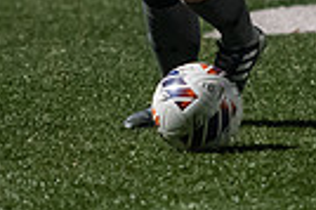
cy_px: -77
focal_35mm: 781
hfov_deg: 2.6
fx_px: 6847
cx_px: 210
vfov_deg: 1.8
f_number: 2.8
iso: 8000
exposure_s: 1/1250
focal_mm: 180
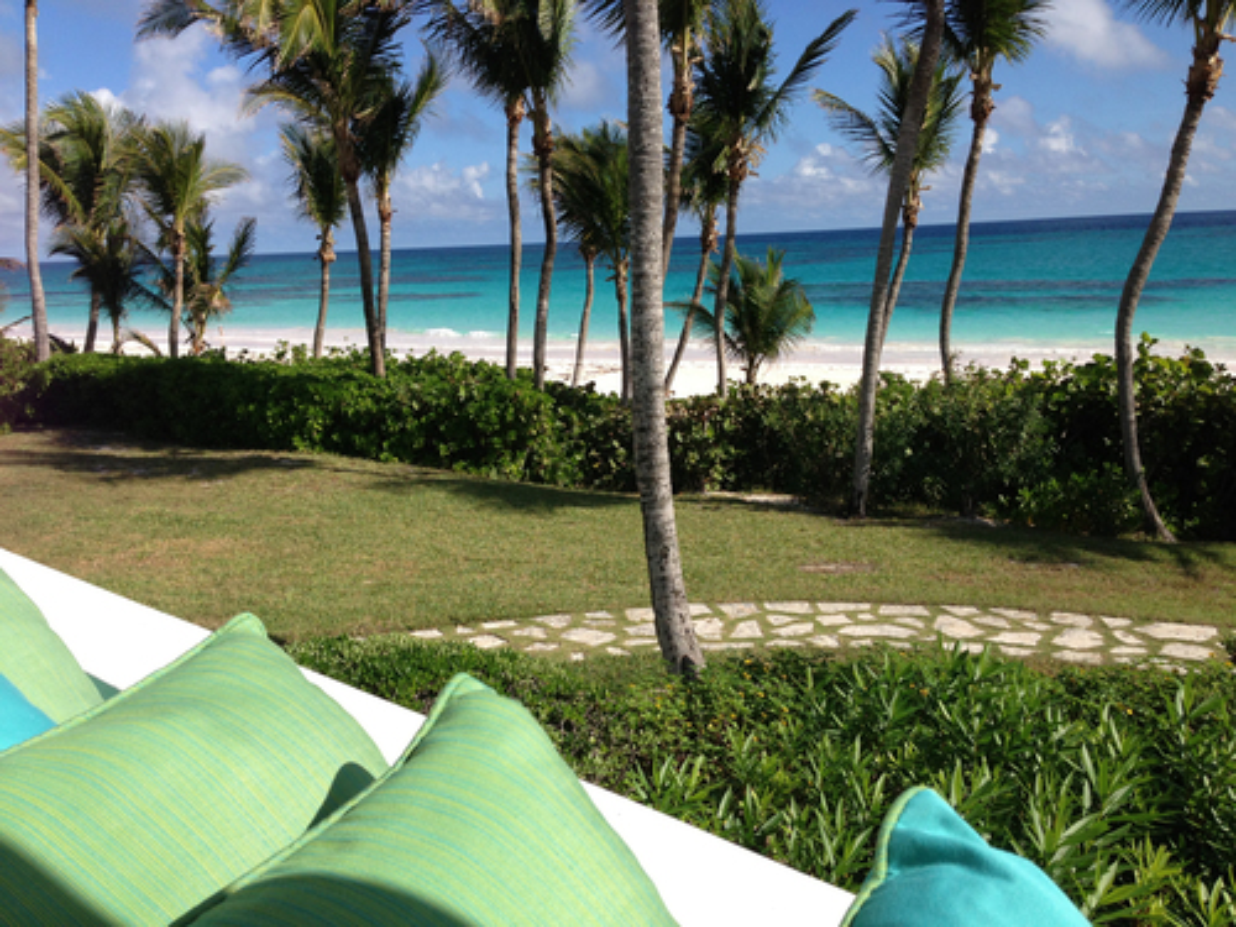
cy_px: 464
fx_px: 1178
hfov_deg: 55.4
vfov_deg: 42.9
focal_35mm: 33
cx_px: 618
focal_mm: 4.13
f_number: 2.4
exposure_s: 1/1695
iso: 50
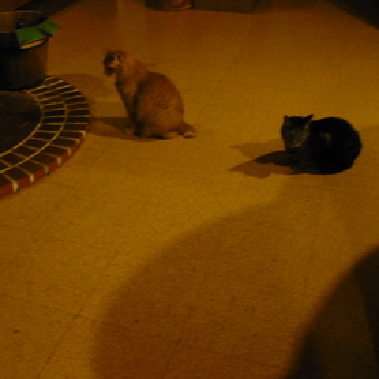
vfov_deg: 38.3
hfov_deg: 37.7
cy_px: 167
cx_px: 112
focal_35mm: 44
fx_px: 545
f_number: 2.8
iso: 400
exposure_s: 1/8
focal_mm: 5.5
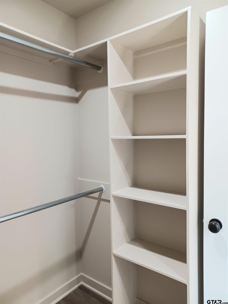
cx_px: 114
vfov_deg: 69.4
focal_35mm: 25
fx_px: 220
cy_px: 152
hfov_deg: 54.9
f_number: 1.8
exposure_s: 1/30
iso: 320
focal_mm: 4.6
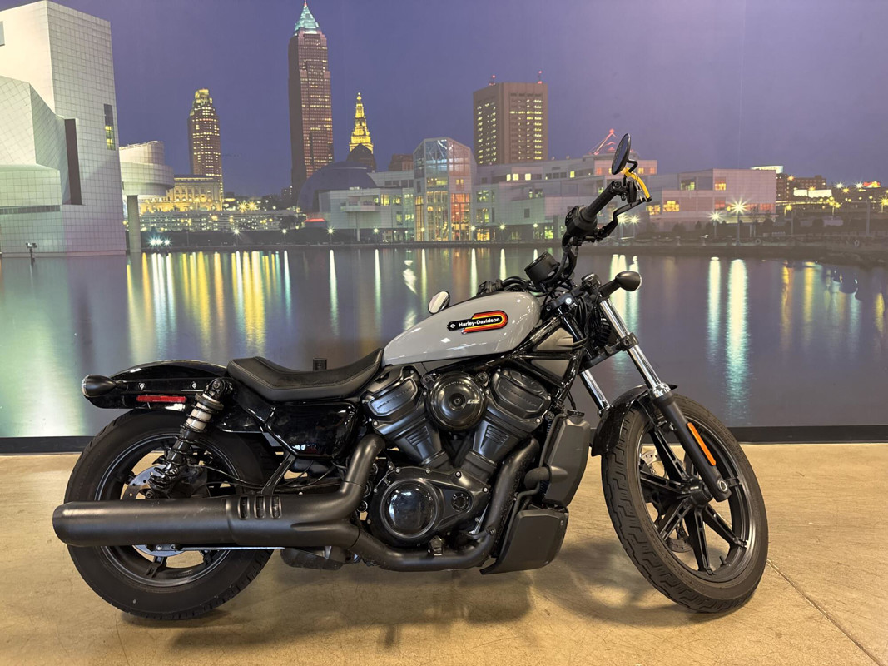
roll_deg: +0.7
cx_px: 444
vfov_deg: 56.8
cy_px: 333
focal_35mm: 24
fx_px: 616
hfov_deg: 71.6
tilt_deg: -6.2
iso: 400
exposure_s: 1/60
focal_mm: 6.76
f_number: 1.78
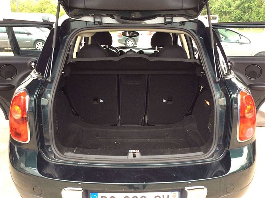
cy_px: 99
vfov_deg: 44.0
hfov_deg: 56.9
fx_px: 245
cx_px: 132
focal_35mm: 32
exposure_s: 1/50
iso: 40
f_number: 2.4
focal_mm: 3.3
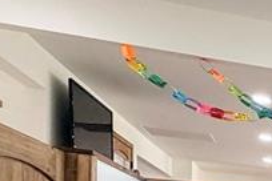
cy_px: 277
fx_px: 552
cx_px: 544
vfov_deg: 16.8
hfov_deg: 18.4
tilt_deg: -2.1
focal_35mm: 73
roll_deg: -1.5
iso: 200
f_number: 2.2
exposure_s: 1/121
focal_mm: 2.22
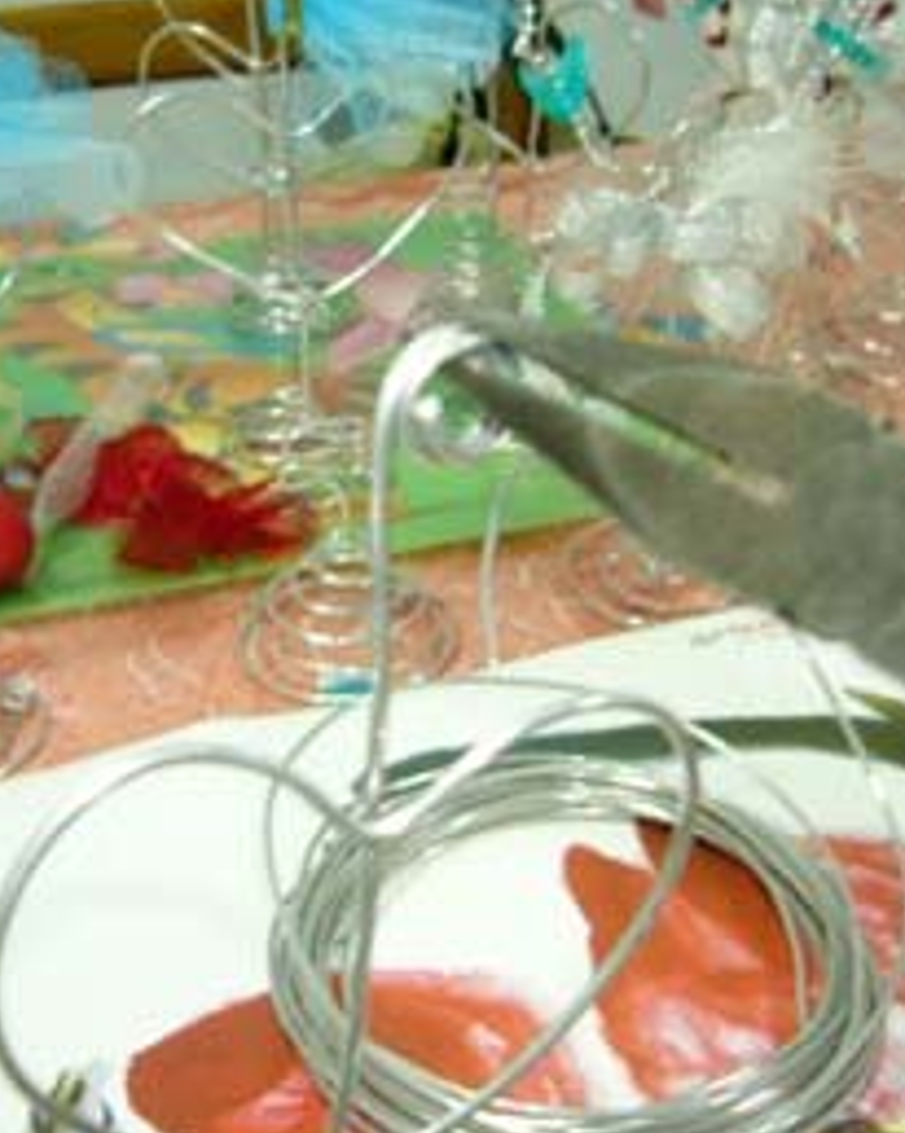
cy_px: 509
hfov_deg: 28.6
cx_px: 479
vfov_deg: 35.4
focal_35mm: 53
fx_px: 1777
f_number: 2.8
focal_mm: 5.8
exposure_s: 1/5
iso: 100
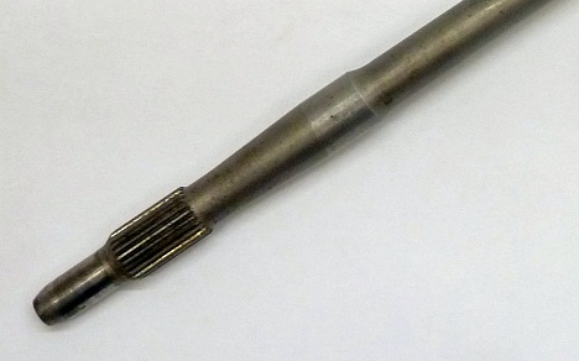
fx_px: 1167
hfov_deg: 26.5
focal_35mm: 74
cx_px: 567
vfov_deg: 17.0
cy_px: -45
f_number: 3.5
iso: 320
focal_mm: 5.7
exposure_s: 1/30
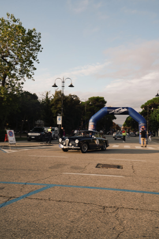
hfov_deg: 43.6
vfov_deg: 61.9
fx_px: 199
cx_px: 80
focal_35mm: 30
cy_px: 120
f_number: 11
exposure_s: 1/50
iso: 100
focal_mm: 30
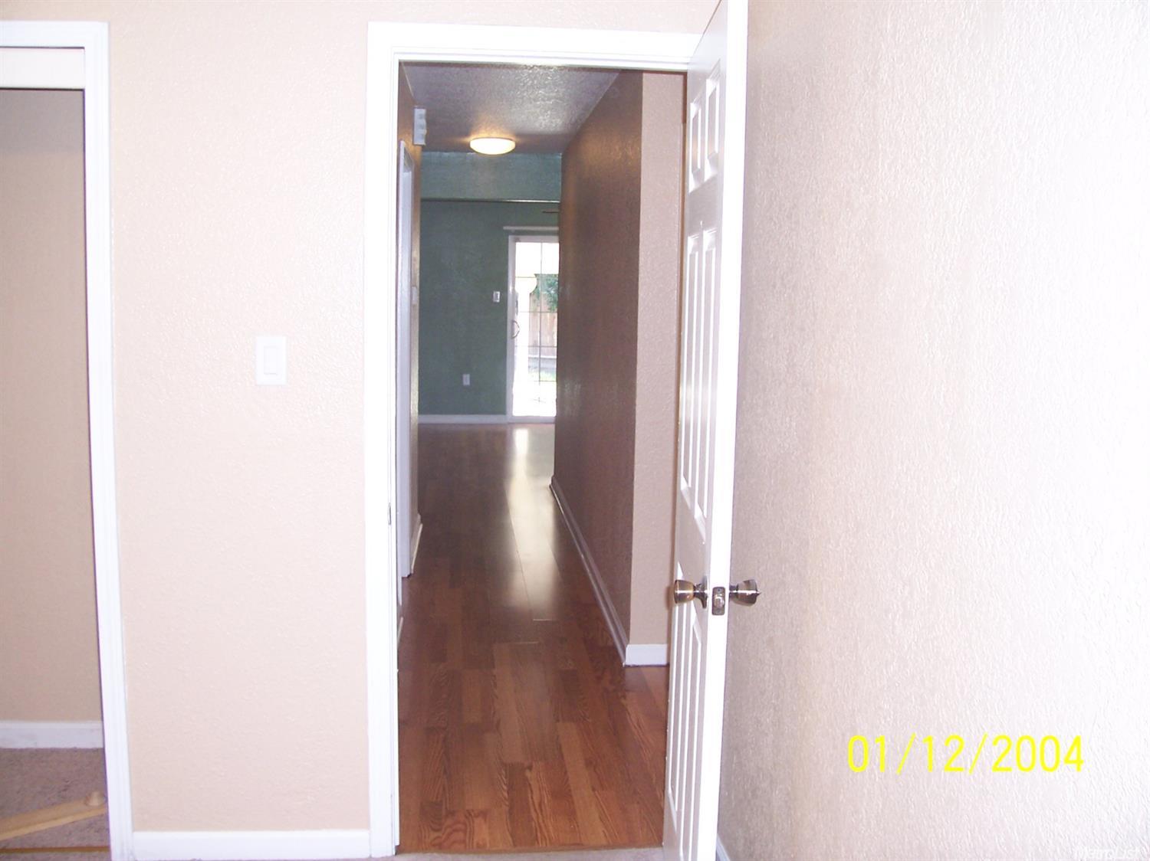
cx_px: 575
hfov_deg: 54.0
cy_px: 430
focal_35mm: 34
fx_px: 1129
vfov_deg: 41.8
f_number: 2.7
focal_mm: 5.6
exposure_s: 1/60
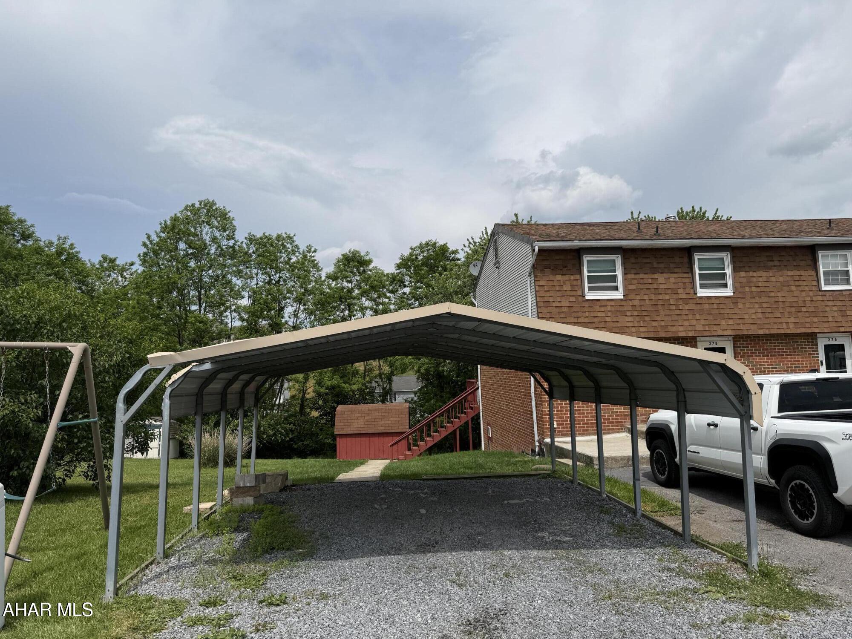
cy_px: 320
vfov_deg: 56.8
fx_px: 591
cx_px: 426
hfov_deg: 71.6
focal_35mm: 24
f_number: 1.78
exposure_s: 1/8130
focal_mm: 6.76
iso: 80
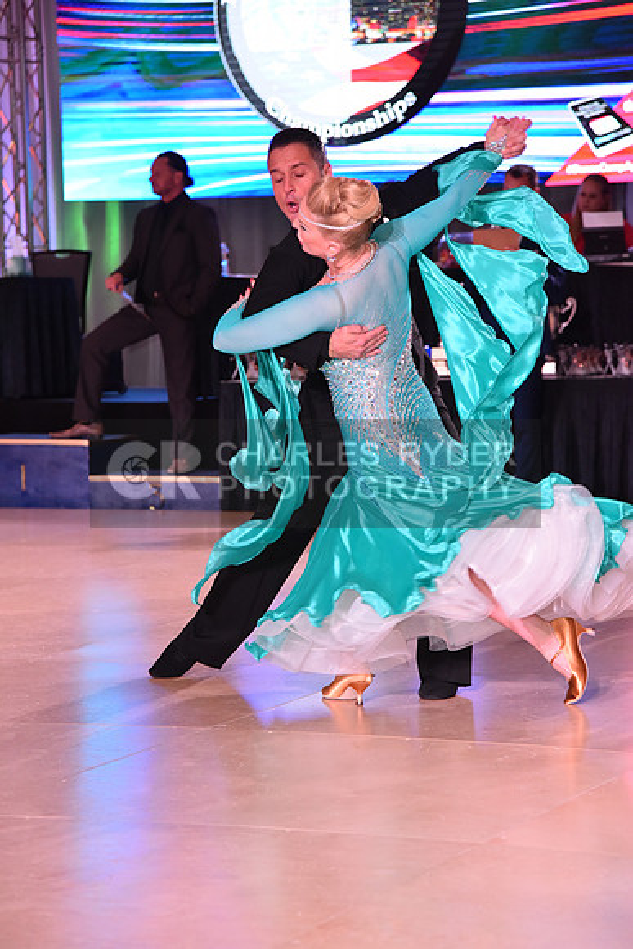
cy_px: 474
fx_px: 2768
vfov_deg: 19.5
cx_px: 316
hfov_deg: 13.0
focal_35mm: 105
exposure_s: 1/320
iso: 2500
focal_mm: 105
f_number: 5.6
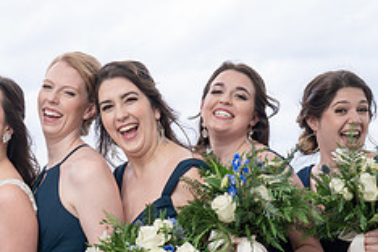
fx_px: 976
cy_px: 241
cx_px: -32
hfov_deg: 20.9
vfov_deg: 14.5
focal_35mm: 93
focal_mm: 35
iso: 64
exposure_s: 1/250
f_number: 4
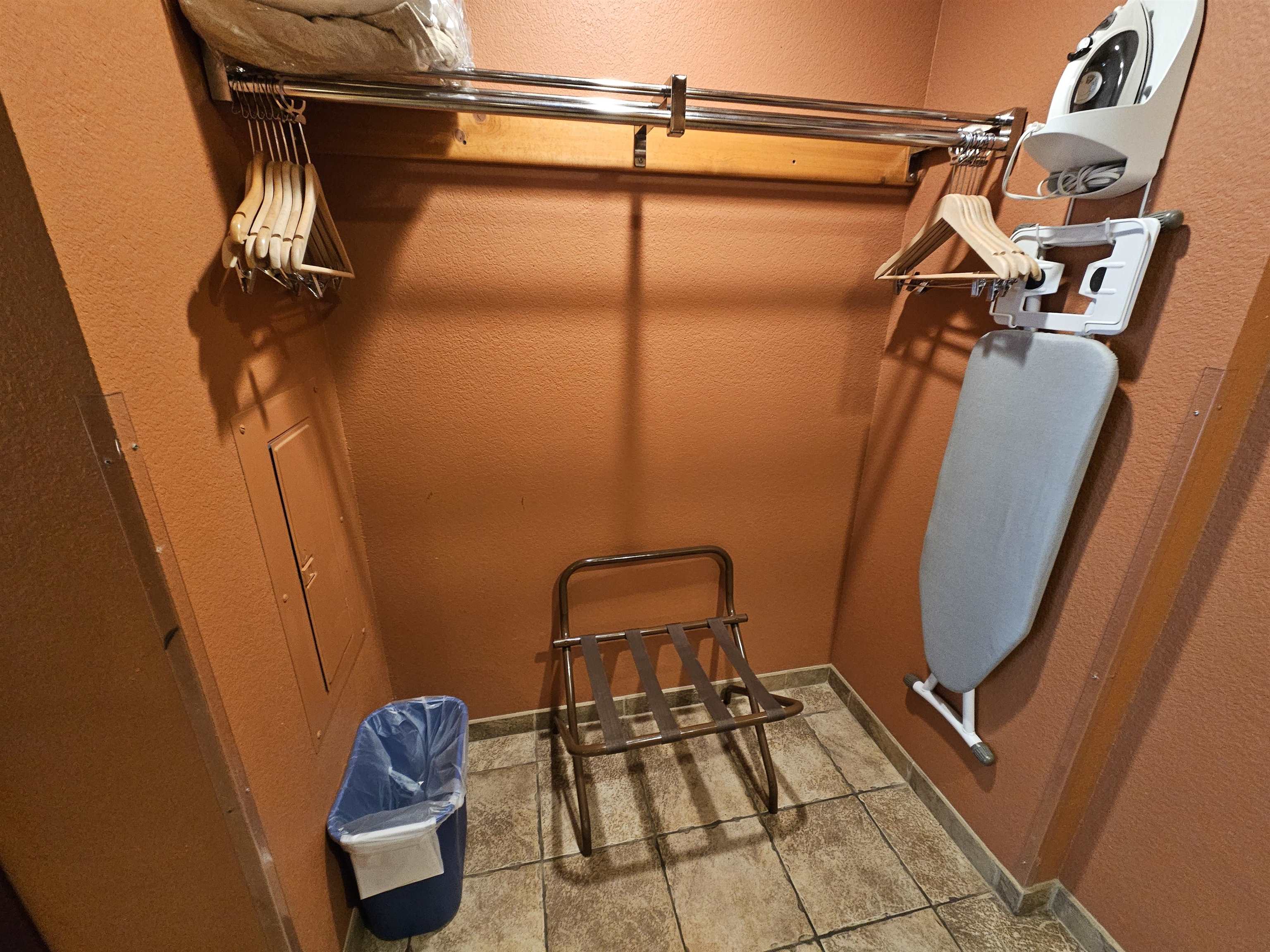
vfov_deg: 89.9
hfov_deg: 106.2
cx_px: 635
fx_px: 477
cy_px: 476
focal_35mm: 13
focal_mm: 2.2
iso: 640
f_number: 2.2
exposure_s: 1/30
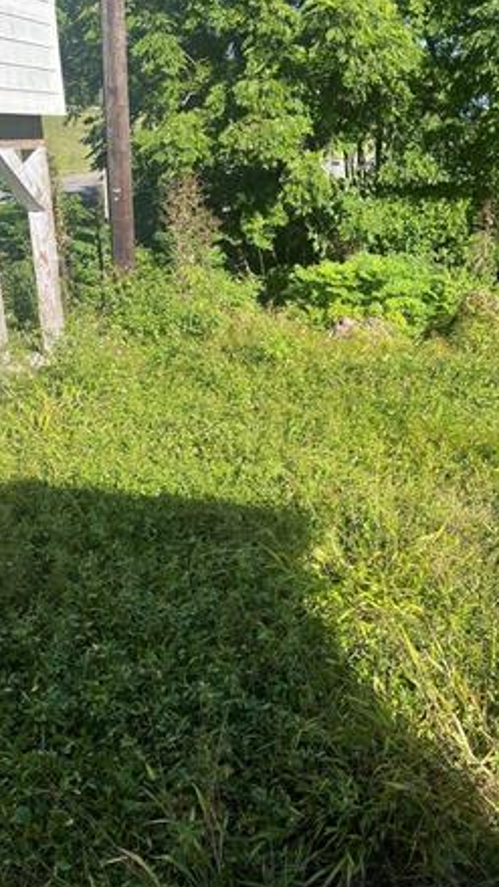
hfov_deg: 37.7
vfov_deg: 62.6
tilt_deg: -20.9
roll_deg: -0.2
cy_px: 412
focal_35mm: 31
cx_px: 283
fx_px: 729
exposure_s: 1/1266
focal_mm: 5.1
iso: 50
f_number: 1.6
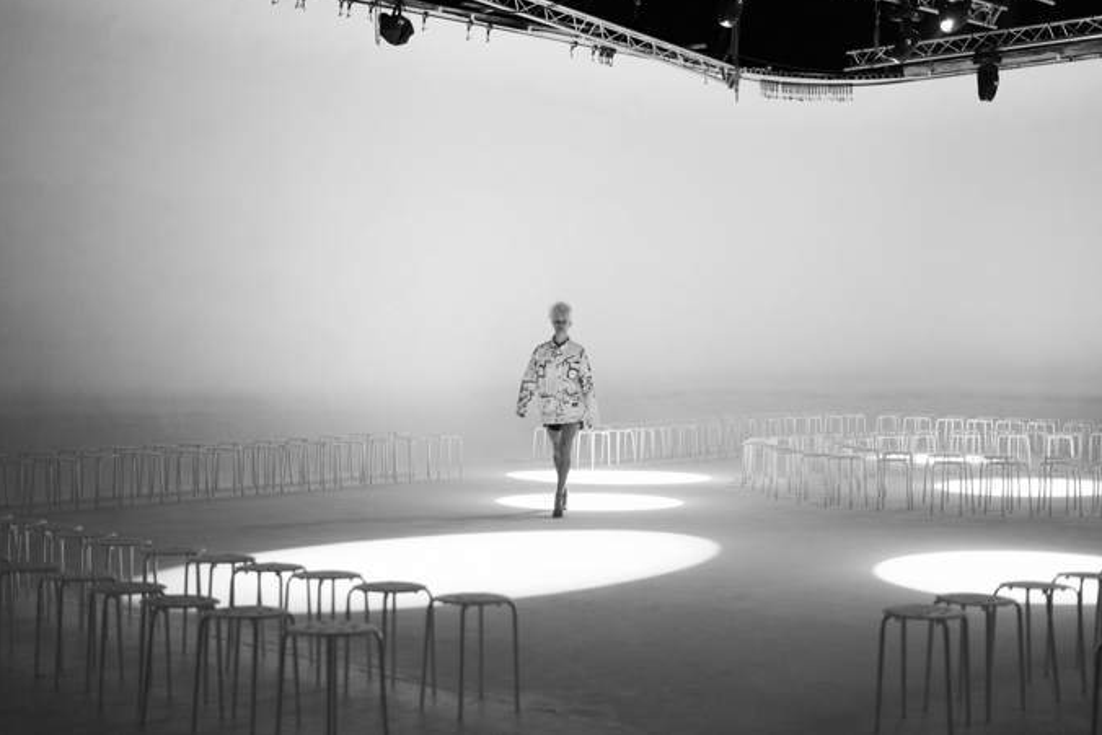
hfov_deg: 38.9
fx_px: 1561
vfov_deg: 26.5
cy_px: 363
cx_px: 558
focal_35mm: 51
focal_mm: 50
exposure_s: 1/500
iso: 4000
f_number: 1.8
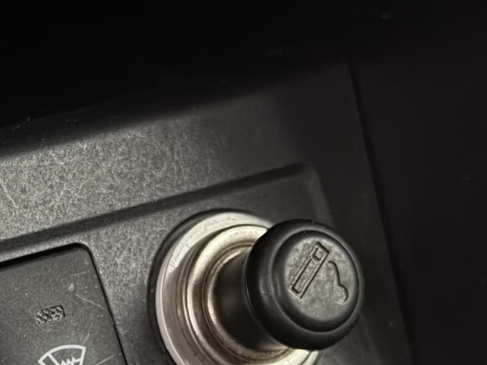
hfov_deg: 15.6
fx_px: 1730
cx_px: -39
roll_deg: +1.3
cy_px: 405
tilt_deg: -32.3
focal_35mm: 123
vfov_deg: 11.8
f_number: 1.78
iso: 640
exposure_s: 1/10
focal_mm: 6.76
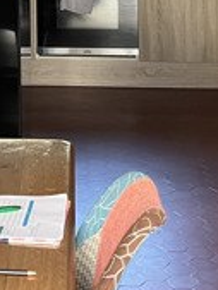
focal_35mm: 123
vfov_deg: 14.9
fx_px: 1032
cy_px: -137
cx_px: -17
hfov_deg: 11.9
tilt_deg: -2.0
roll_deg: +0.8
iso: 125
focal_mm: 5.1
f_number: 1.6
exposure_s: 1/60
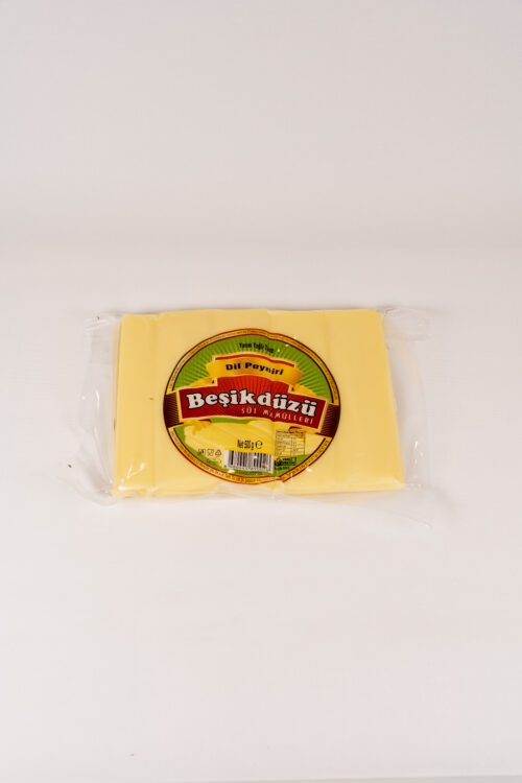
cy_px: 392
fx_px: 940
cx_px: 261
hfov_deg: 31.1
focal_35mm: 43
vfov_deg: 45.2
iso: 100
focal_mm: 43.2
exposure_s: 1/100
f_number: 8
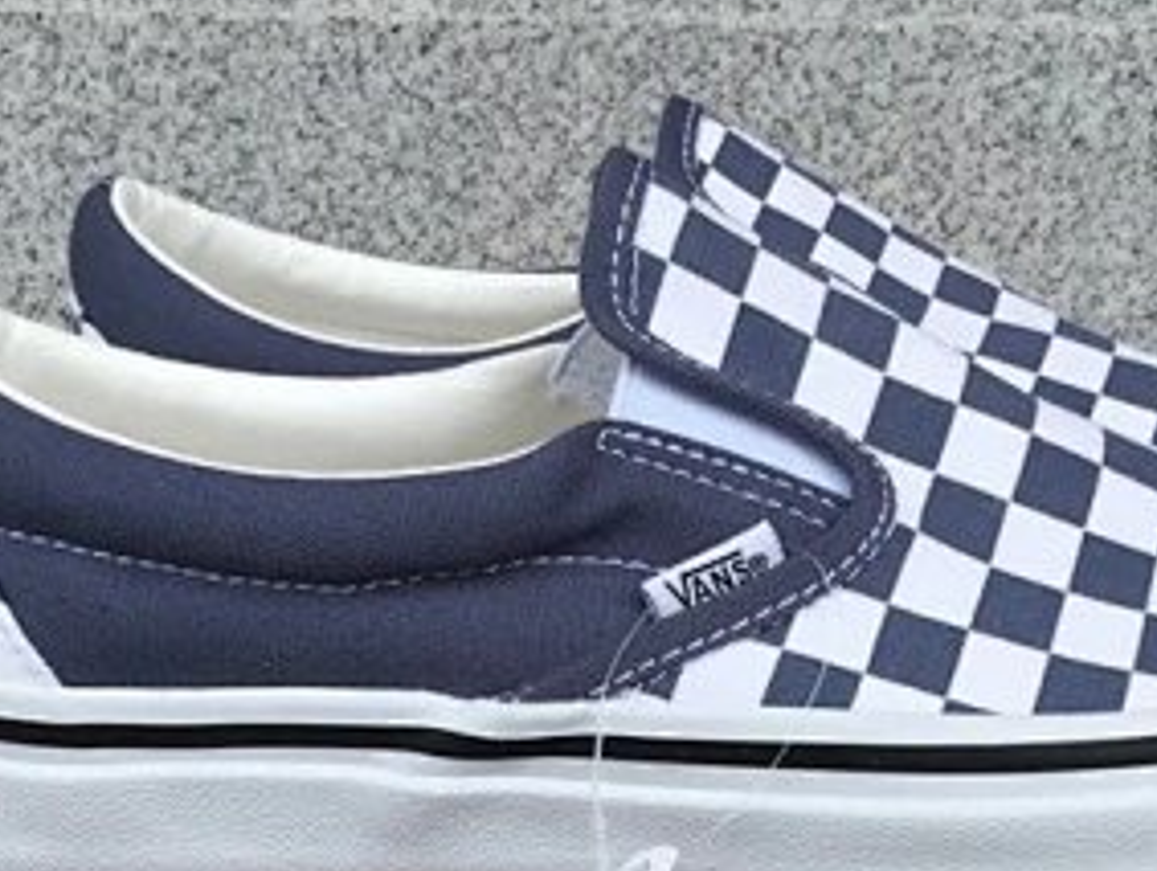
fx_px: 2343
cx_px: 781
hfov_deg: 27.6
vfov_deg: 20.4
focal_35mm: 70
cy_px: 883
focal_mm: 3.3
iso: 25
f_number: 2.4
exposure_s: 1/488
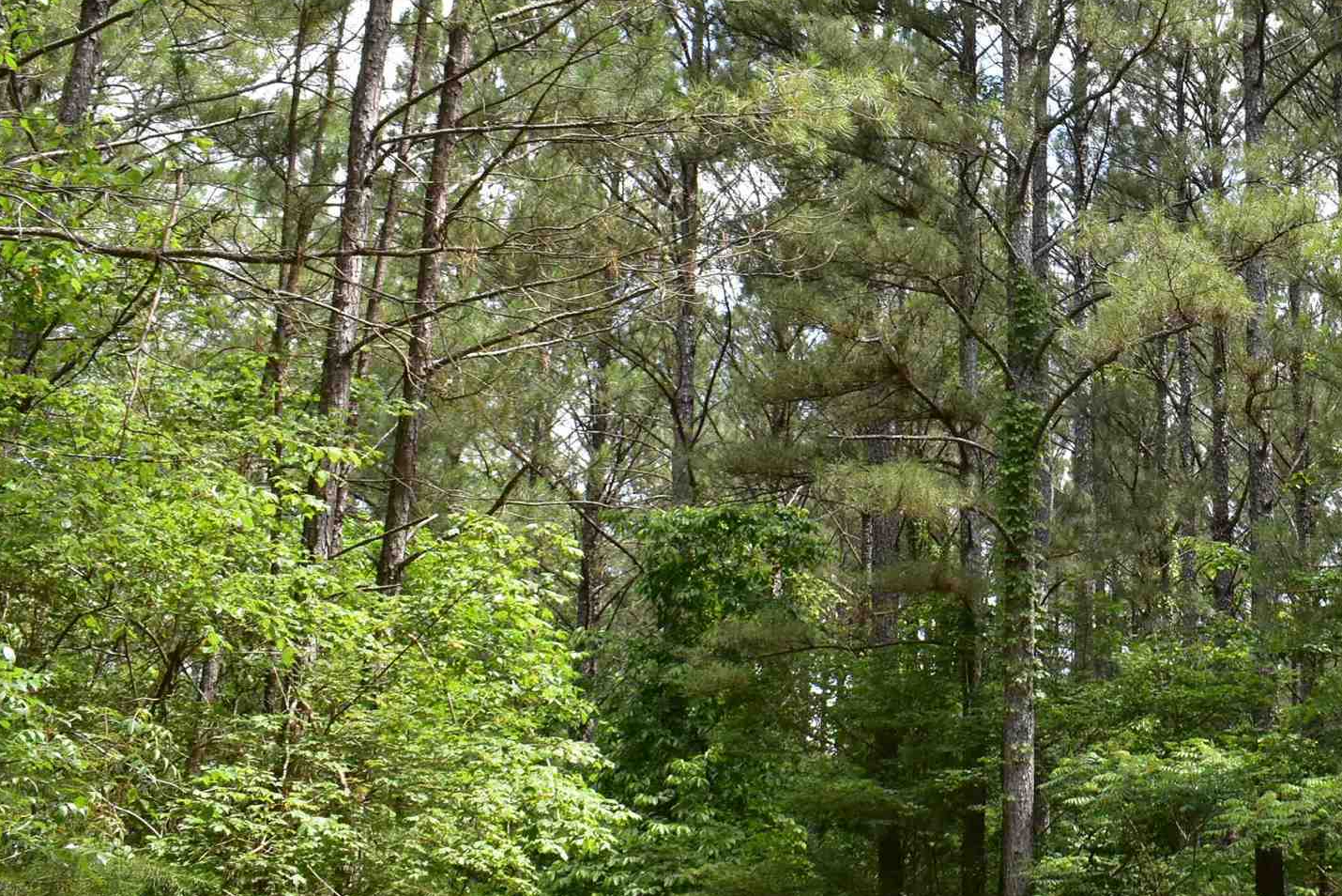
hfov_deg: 32.9
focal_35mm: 58
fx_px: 2162
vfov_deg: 23.3
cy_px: 338
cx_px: 1183
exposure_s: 1/200
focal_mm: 18
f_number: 10
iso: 400
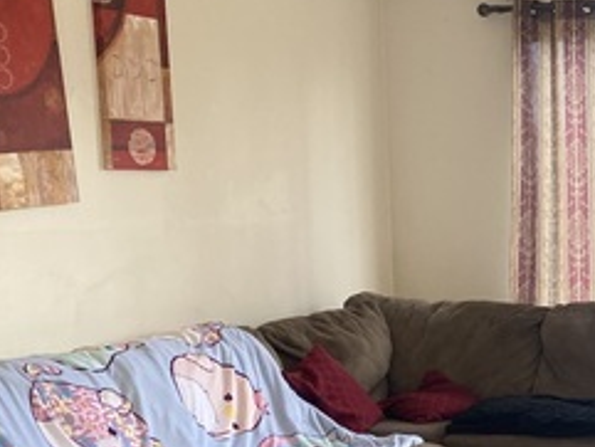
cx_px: 728
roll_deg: +0.1
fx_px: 1187
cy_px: 319
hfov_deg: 25.1
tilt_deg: -4.6
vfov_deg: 21.2
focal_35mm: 69
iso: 100
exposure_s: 1/120
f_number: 1.8
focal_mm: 4.25
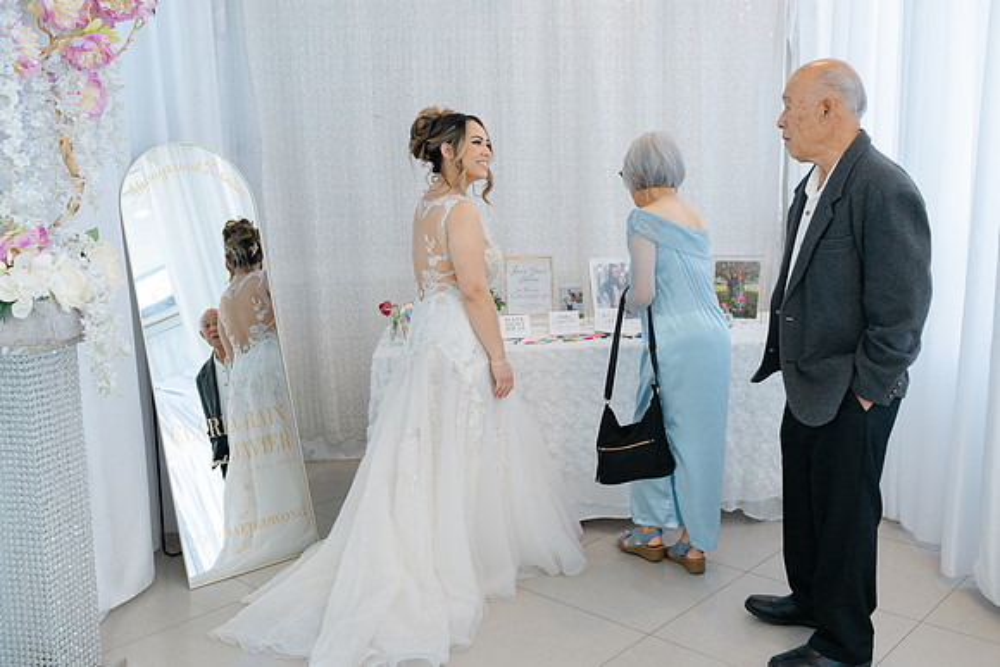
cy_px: 334
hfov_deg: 54.4
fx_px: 972
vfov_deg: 37.9
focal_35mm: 35
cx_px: 500
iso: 400
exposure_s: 1/200
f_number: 4
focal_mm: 35
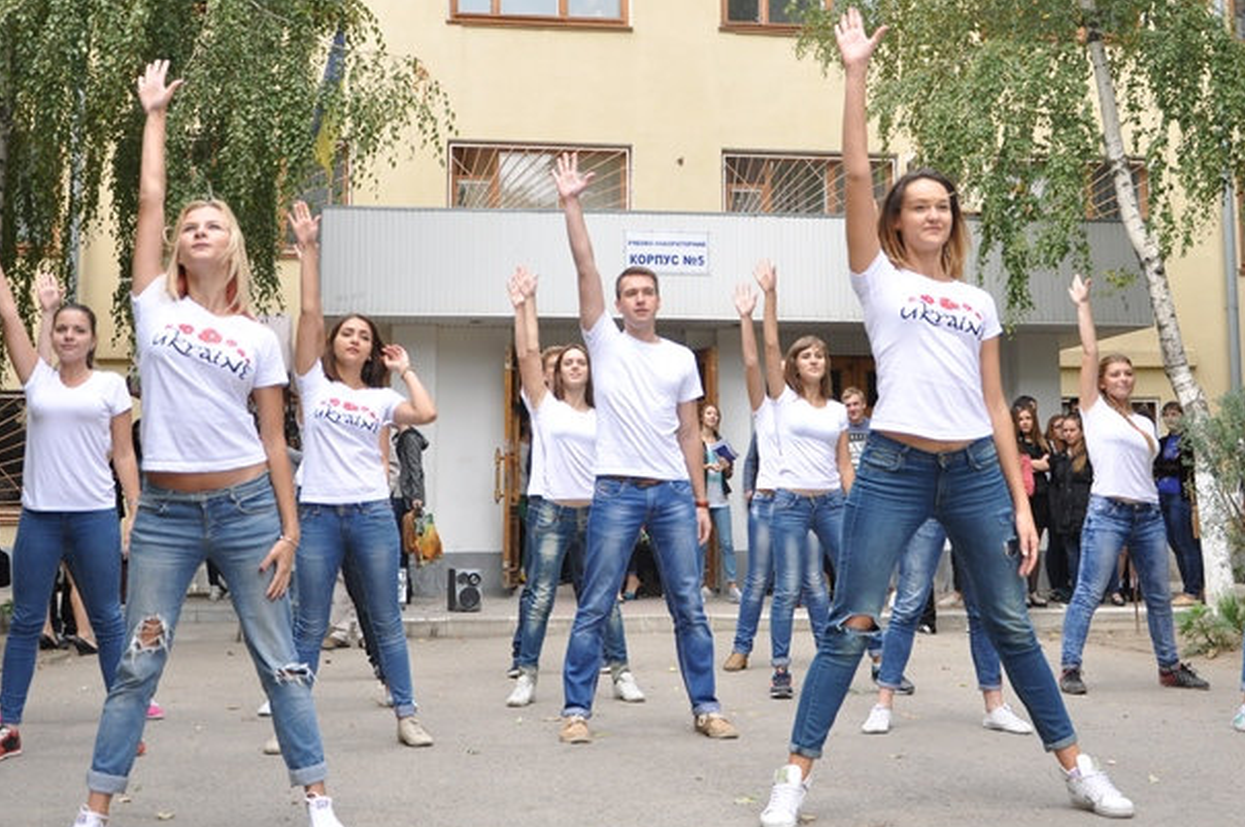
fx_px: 1715
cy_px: 310
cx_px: 620
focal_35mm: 50
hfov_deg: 39.9
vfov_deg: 27.0
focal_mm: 25
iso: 400
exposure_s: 1/500
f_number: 4
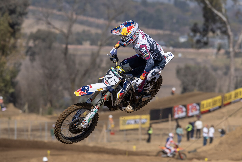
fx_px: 2017
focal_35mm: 300
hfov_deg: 6.9
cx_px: 121
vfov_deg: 4.6
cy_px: 81
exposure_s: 1/1250
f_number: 5.6
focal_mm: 300
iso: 200
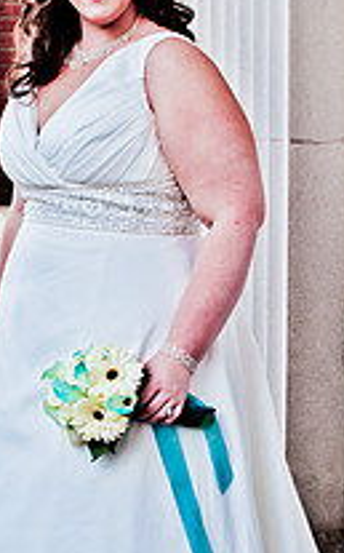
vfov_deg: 18.0
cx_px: 132
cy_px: 307
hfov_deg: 11.3
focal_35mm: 116
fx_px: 1745
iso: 200
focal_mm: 35
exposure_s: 1/125
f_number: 5.6
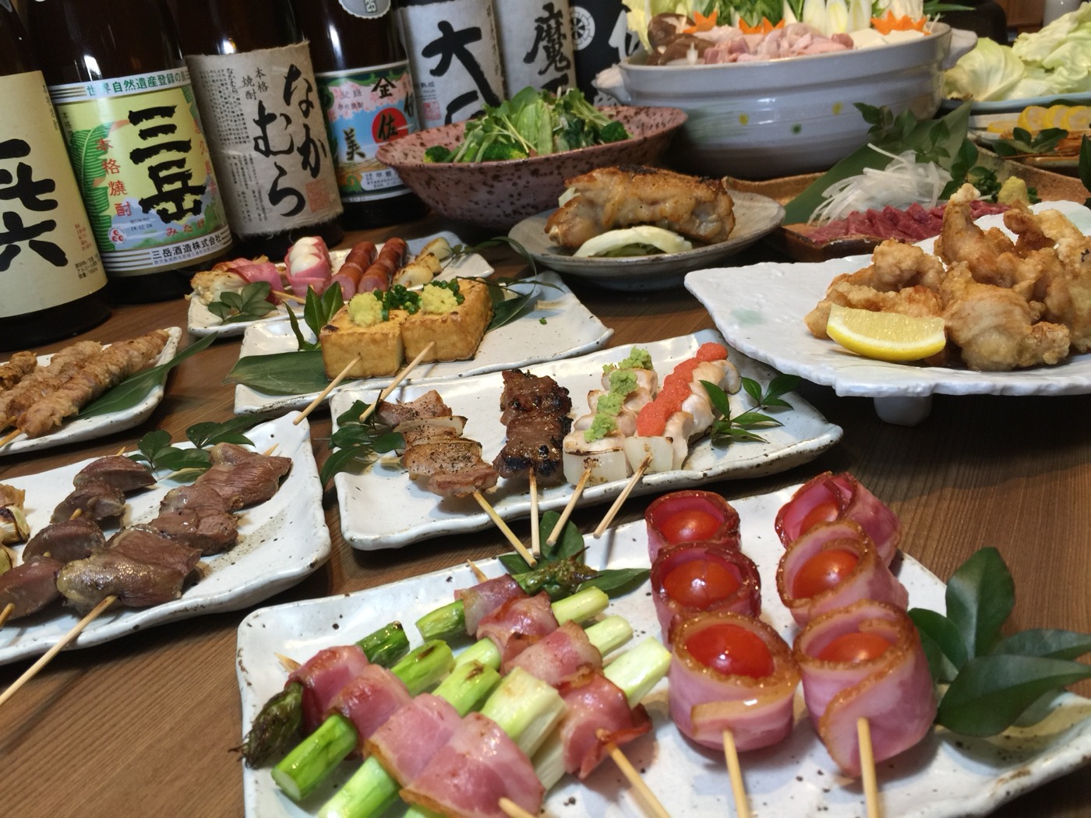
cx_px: 546
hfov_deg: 61.7
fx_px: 914
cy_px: 409
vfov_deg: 48.2
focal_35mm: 29
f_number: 2.2
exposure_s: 1/15
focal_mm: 4.15
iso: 32
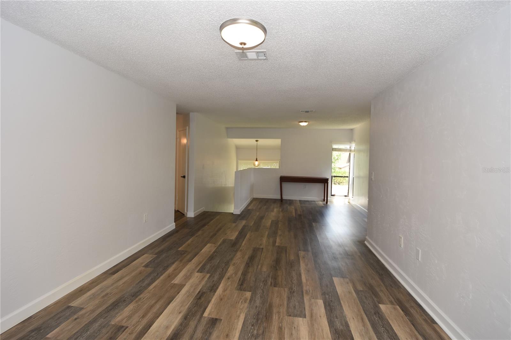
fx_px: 234
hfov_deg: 95.0
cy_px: 170
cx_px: 256
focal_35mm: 16
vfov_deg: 72.0
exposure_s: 1/60
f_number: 4
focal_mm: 11
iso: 200
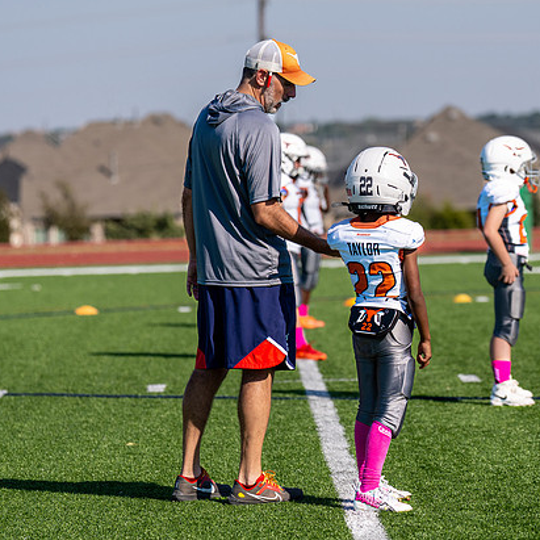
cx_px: 352
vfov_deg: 8.3
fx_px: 3742
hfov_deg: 8.3
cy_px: 277
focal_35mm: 212
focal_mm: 116
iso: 100
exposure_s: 1/2500
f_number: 2.8
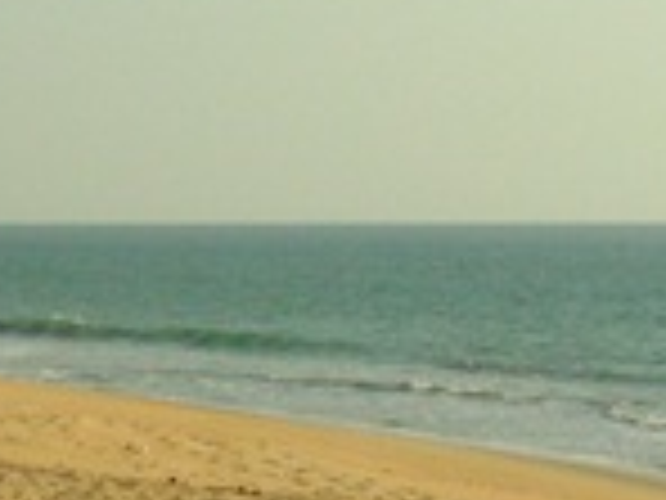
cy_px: 324
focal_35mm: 194
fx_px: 3732
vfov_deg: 7.7
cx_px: -176
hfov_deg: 10.0
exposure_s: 1/1000
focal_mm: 13.8
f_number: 7.8
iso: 400
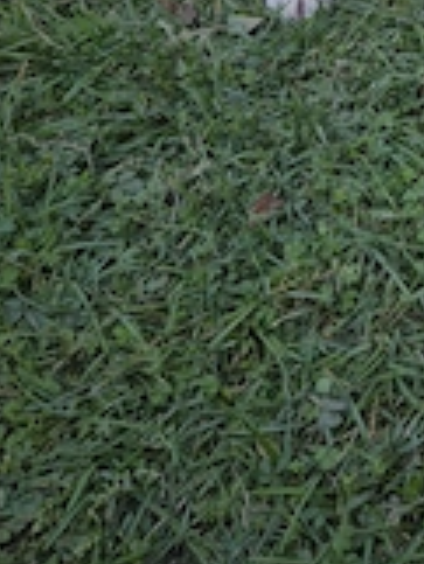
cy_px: -95
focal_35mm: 57
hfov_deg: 23.8
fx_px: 930
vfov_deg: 29.5
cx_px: 487
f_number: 1.8
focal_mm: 5.4
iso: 25
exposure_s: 1/222
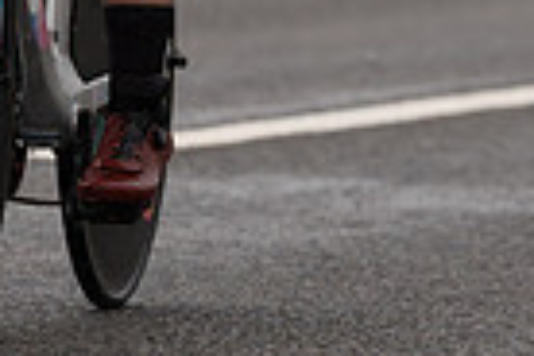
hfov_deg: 2.3
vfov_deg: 1.5
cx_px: -33
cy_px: -324
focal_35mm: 915
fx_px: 13571
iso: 100
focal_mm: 170
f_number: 4
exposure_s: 1/1000
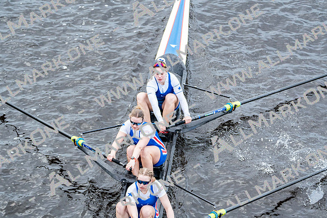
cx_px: 164
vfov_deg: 5.8
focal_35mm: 236
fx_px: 2144
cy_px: 109
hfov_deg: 8.7
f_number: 5.6
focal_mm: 236
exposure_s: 1/1250
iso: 2500
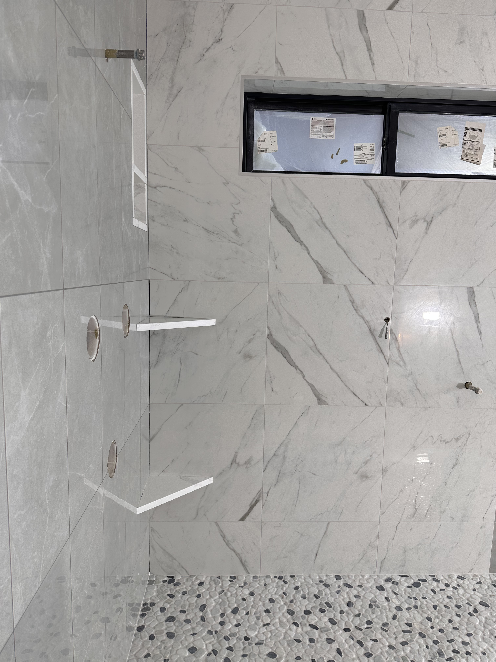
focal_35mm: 24
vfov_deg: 71.6
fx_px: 459
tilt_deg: -9.2
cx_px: 248
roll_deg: -1.4
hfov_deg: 56.8
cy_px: 331
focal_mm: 6.86
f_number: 1.78
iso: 64
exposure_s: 1/128
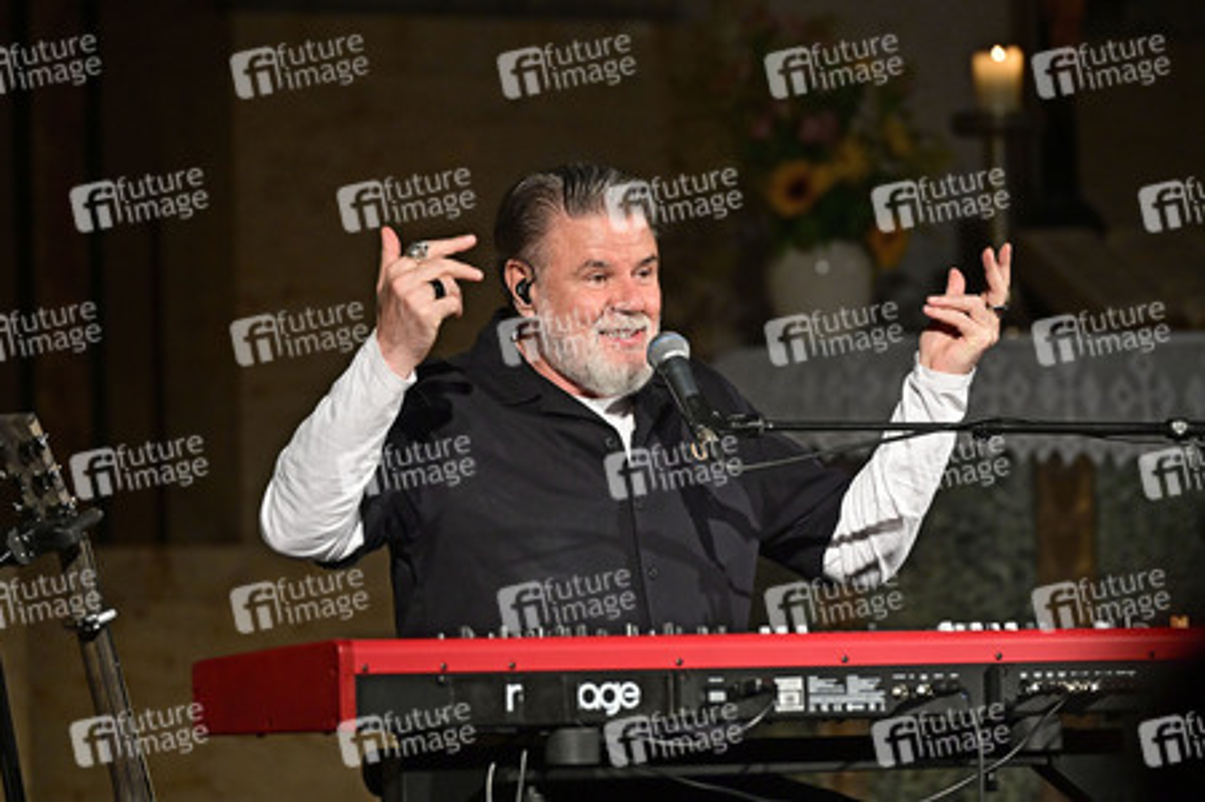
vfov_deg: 6.9
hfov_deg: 10.3
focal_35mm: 200
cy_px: 401
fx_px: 6689
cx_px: 602
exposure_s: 1/200
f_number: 4
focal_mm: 200
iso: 4000
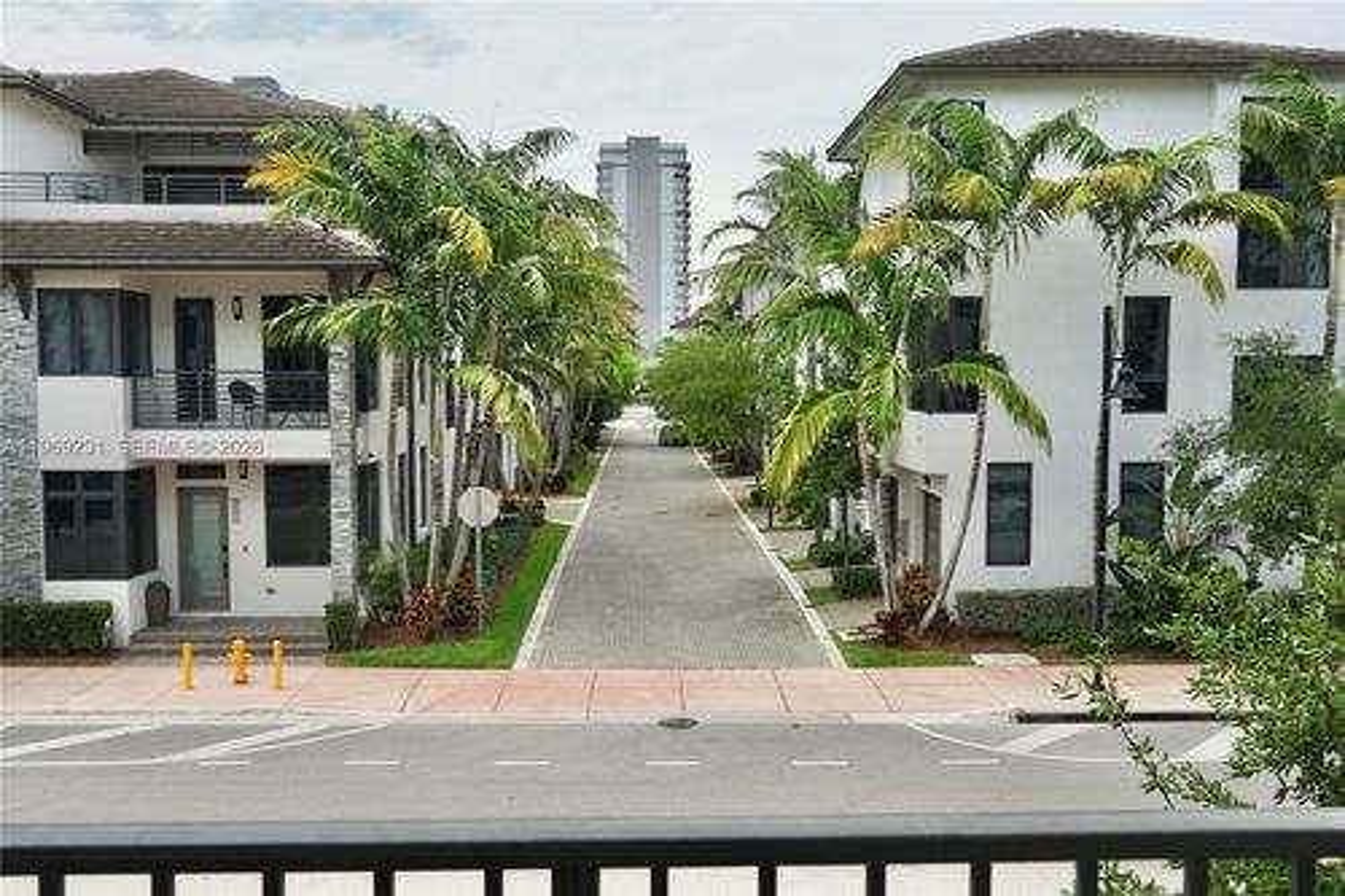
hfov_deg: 60.3
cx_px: 672
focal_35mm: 31
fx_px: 1158
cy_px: 448
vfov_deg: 42.3
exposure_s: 1/160
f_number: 9
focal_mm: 21
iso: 100
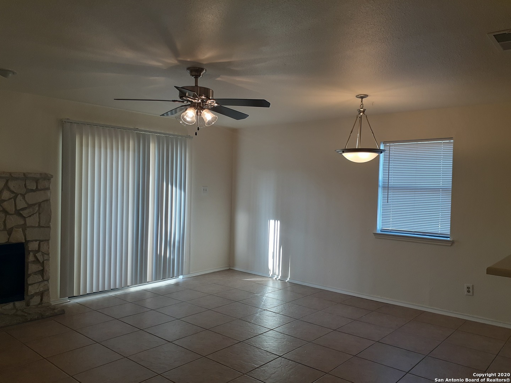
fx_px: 399
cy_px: 192
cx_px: 256
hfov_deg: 65.3
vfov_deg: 51.4
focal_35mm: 27
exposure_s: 1/60
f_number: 1.9
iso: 50
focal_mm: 3.6
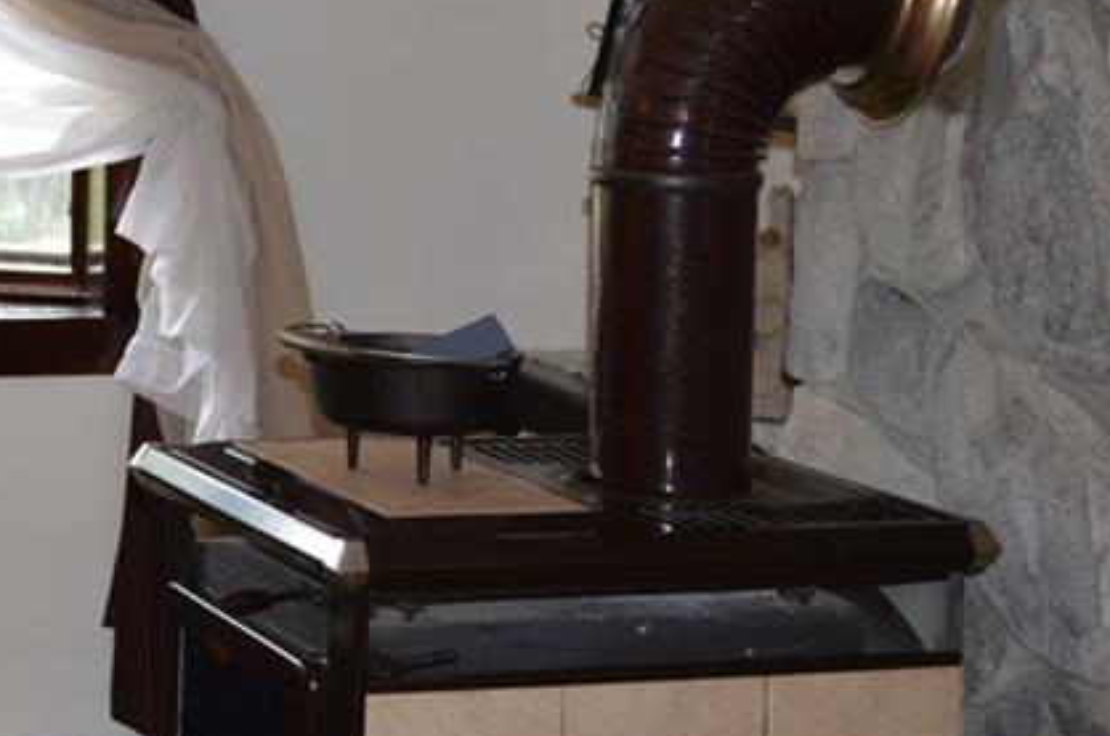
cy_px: 149
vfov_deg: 13.2
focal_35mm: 103
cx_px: -98
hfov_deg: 19.1
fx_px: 3170
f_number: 4.5
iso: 640
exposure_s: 1/60
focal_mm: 28
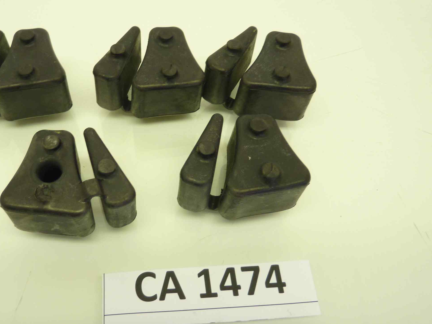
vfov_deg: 43.0
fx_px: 412
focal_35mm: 33
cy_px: 160
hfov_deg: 54.6
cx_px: 158
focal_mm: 4.1
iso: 80
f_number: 3.3
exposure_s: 1/25
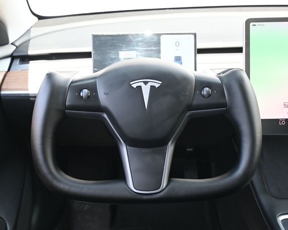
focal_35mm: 50
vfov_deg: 30.5
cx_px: 142
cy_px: 115
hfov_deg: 37.7
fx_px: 422
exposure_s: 1/125
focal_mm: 29
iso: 900
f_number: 4.8
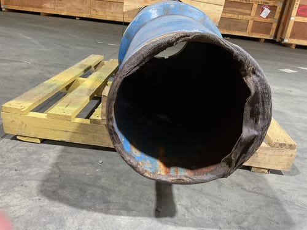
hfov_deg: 61.7
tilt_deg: -23.1
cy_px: 115
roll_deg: -6.8
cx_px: 154
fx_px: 257
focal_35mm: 29
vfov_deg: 48.2
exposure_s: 1/50
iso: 250
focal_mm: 3
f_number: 1.8
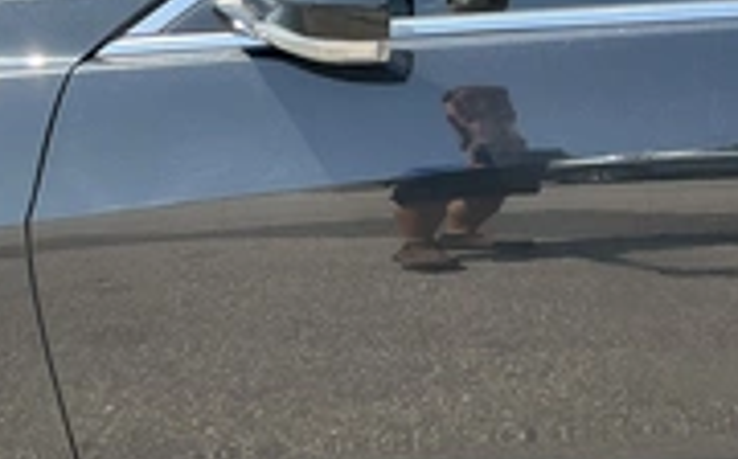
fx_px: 1326
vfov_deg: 19.6
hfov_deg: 30.5
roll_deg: -1.3
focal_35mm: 66
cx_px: 562
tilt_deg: -22.2
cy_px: 143
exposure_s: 1/415
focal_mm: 3
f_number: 1.8
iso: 25
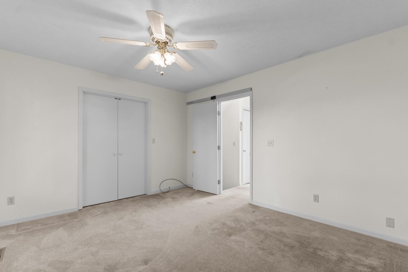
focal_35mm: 15
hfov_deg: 100.4
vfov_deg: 77.3
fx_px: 170
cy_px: 136
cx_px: 204
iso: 100
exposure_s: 2
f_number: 4.5
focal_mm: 10
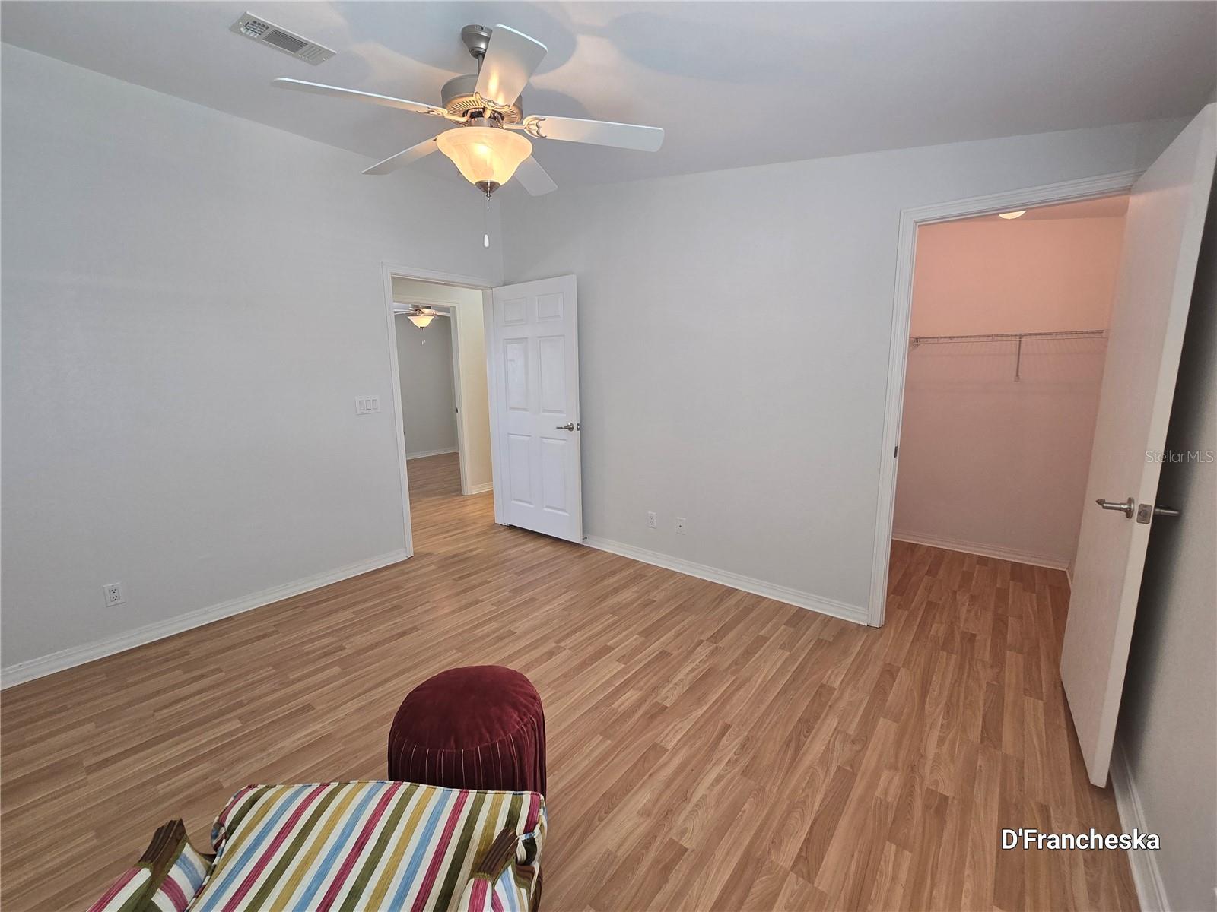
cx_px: 608
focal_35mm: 13
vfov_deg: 89.9
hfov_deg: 106.2
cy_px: 456
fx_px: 457
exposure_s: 1/60
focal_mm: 2.2
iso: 160
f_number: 2.2
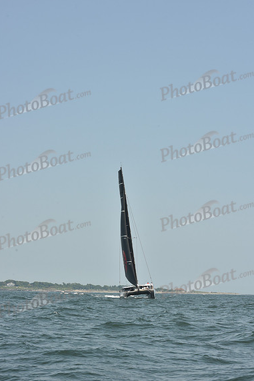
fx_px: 752
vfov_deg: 28.5
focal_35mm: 71
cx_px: 126
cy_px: 189
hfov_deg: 19.2
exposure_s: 1/500
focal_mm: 70
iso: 250
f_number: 11
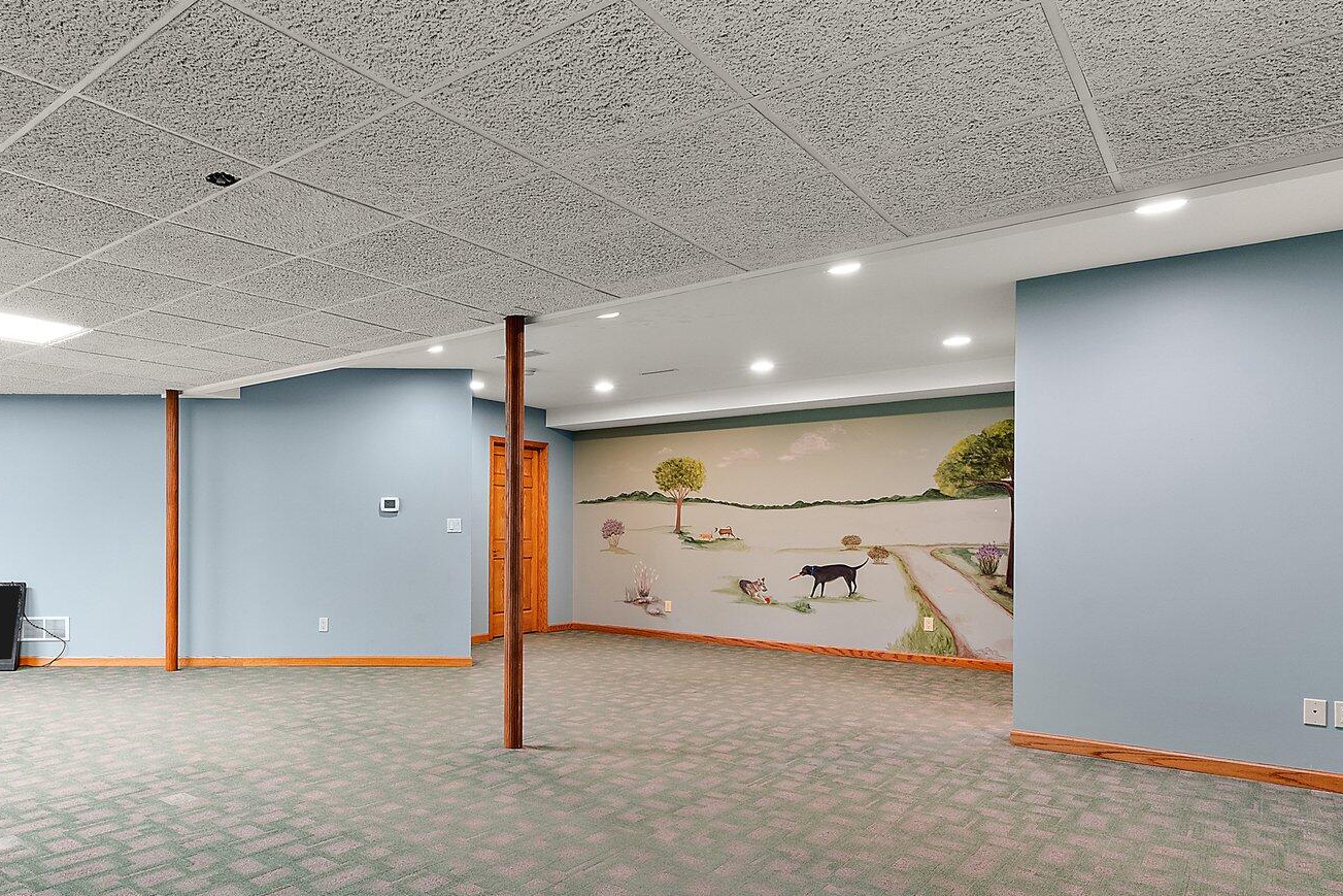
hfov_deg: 75.3
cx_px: 415
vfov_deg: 57.1
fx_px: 821
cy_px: 504
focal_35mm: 22
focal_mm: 14
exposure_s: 1.6
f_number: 8
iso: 400
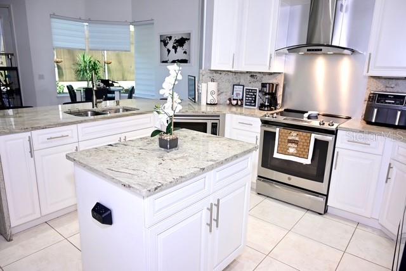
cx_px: 203
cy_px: 136
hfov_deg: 73.7
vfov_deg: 53.2
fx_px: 271
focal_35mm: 24
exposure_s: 1/200
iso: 500
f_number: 3.5
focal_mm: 16
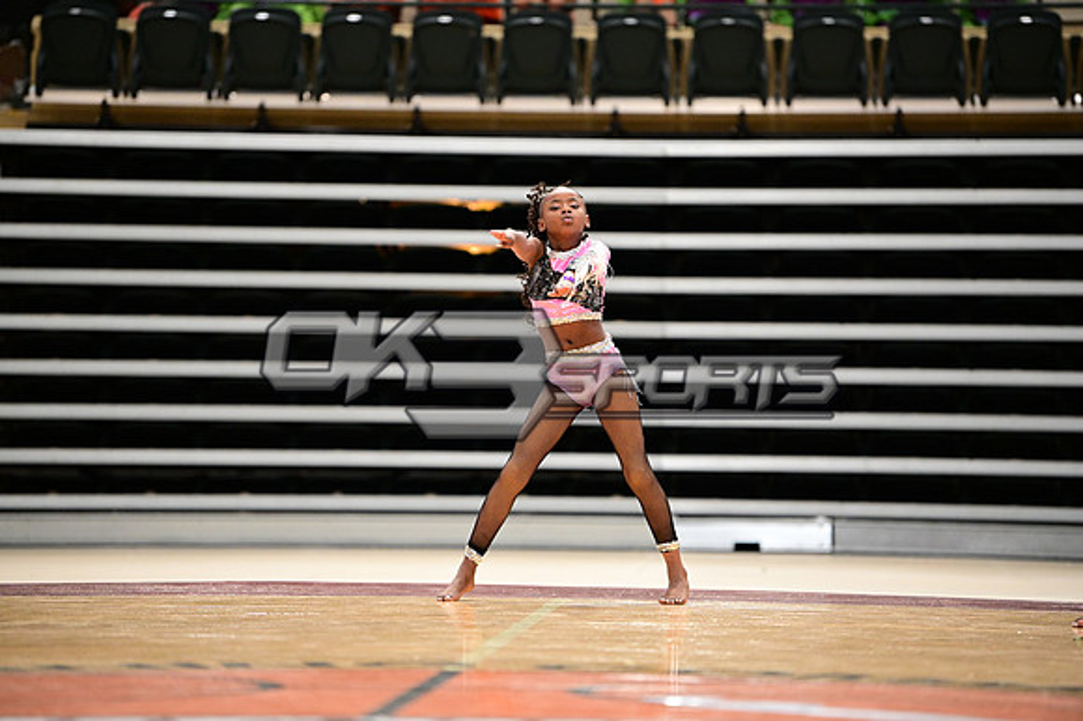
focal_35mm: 190
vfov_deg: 7.2
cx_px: 542
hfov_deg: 10.8
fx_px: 5712
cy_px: 360
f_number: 3.2
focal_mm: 190
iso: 6400
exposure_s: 1/1000
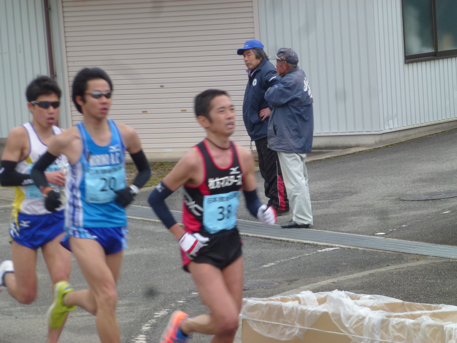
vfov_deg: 7.5
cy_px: 172
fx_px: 2601
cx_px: 228
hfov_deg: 10.0
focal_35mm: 197
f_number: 5.5
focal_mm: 35.2
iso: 100
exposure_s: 1/125
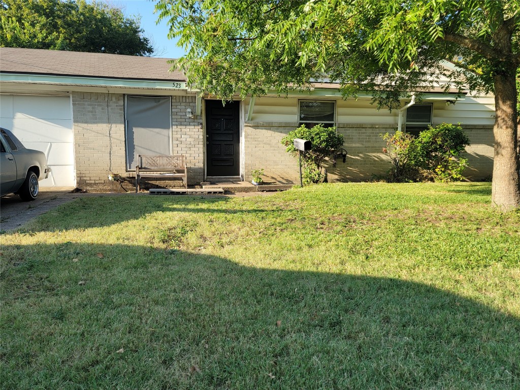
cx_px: 260
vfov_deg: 54.9
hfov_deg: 69.4
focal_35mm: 25
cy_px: 195
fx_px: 376
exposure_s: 1/289
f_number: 1.8
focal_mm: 7
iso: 20
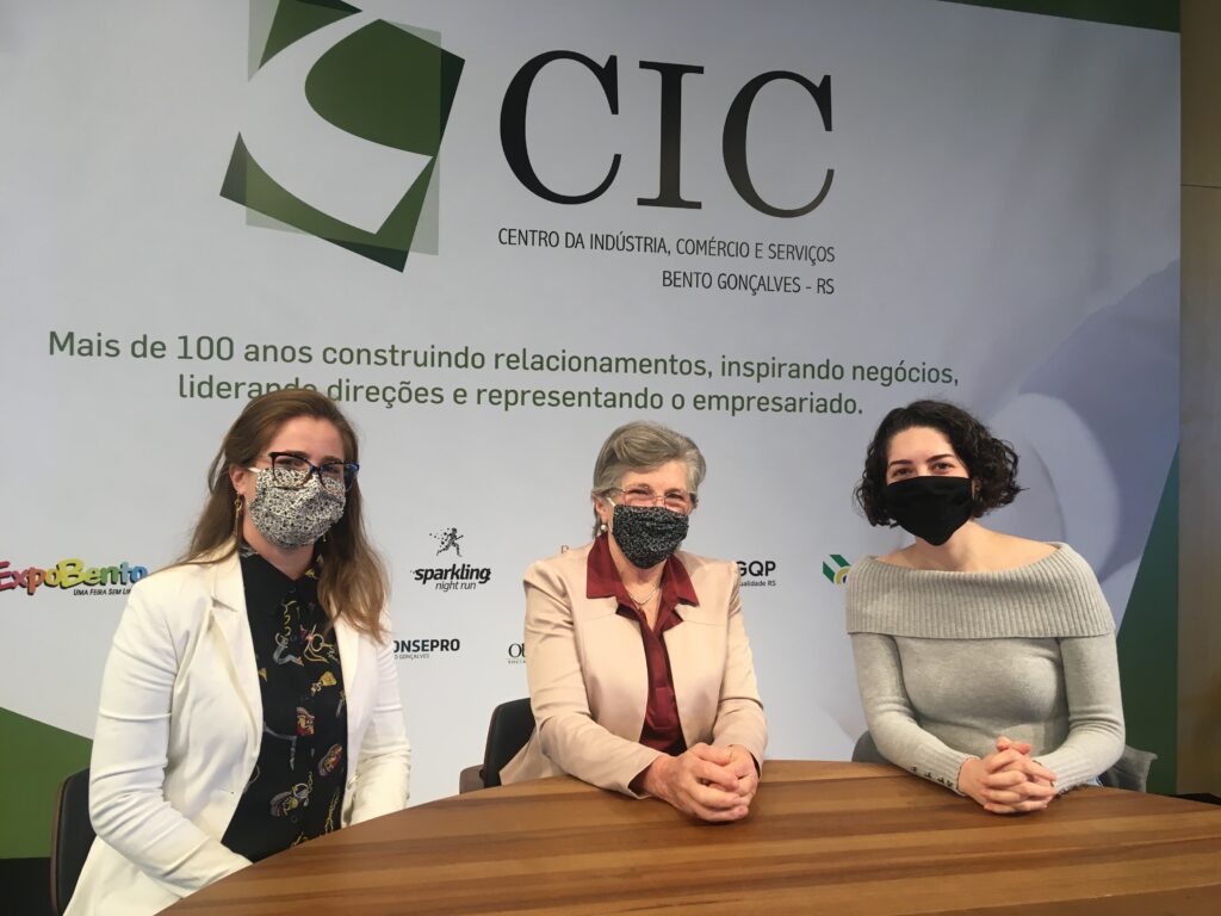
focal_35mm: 29
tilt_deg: +0.2
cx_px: 610
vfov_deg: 48.2
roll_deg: -0.1
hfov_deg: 61.7
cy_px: 458
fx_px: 1023
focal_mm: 4.15
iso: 25
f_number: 2.2
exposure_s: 1/30
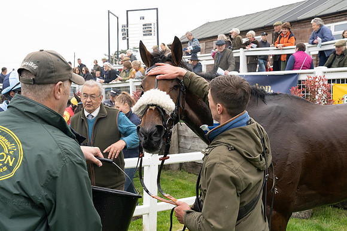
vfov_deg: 32.6
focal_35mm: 41
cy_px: 116
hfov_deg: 47.4
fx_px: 395
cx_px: 174
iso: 1600
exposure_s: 1/1250
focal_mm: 41
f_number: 9
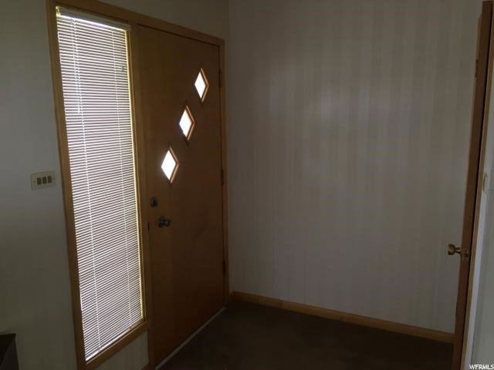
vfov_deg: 48.2
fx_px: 414
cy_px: 185
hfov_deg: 61.7
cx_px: 247
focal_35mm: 29
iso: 80
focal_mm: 4.15
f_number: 2.2
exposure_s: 1/30
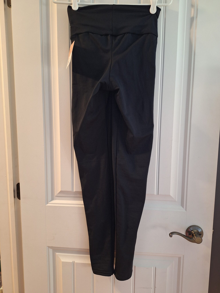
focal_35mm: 23
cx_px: 110
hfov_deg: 58.9
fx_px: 195
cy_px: 146
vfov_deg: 73.9
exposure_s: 1/30
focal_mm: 5.54
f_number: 1.8
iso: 200
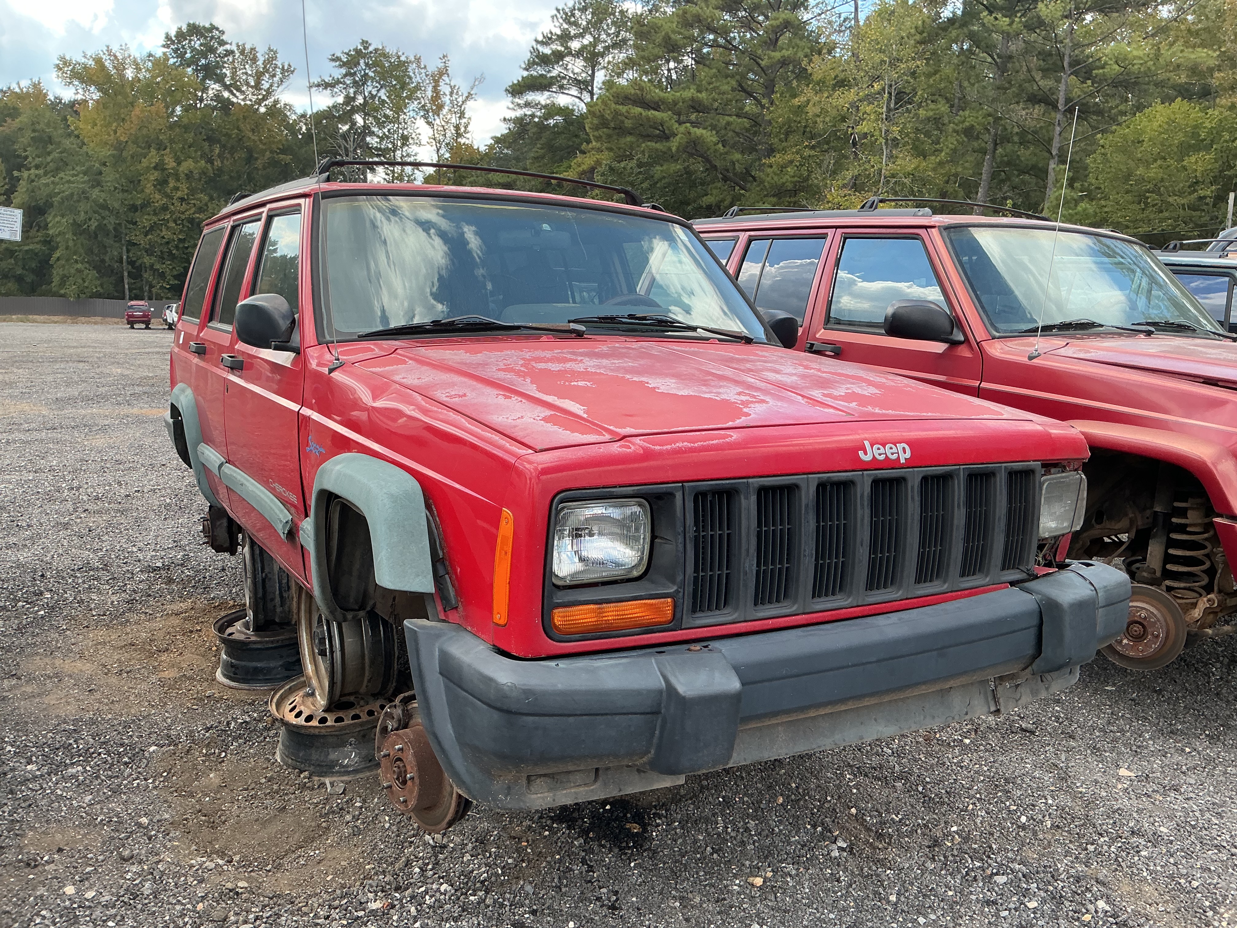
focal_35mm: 29
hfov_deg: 61.7
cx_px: 618
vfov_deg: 48.2
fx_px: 1036
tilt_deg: -6.5
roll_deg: -3.5
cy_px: 464
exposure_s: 1/372
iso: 25
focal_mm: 3
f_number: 1.8
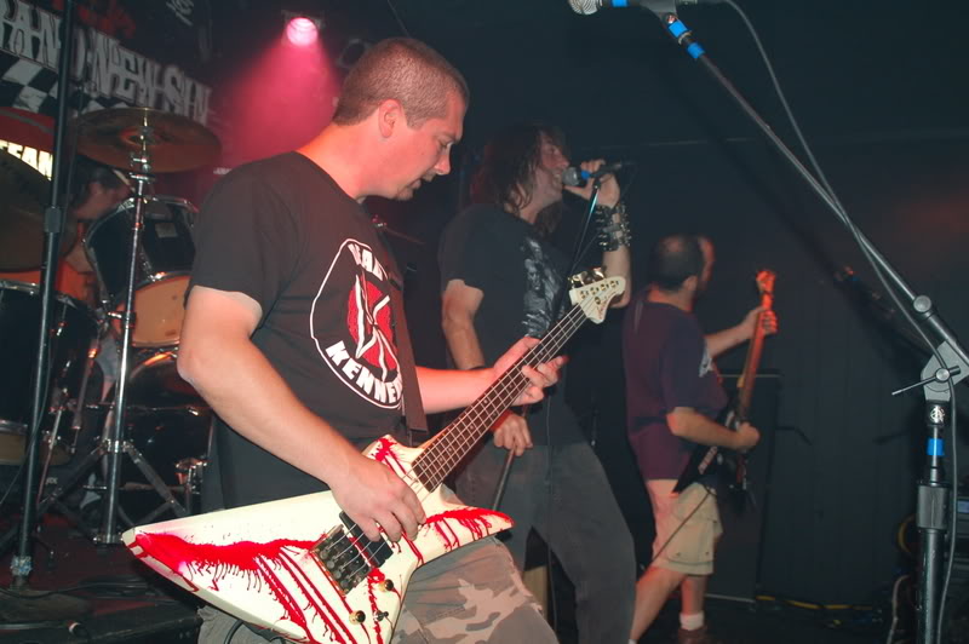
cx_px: 484
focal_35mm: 38
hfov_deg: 51.3
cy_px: 322
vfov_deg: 35.4
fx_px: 1009
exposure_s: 1/60
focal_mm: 25
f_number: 4
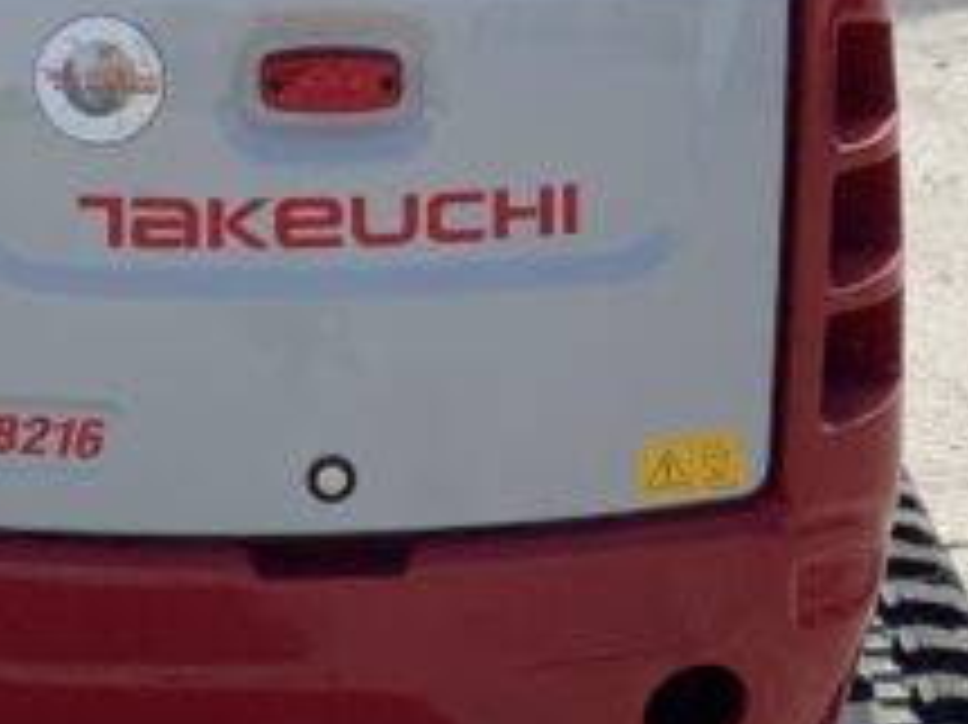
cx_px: 644
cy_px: -270
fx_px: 3857
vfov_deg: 10.5
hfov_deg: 14.3
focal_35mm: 138
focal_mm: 3
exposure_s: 1/1912
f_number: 1.8
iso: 16
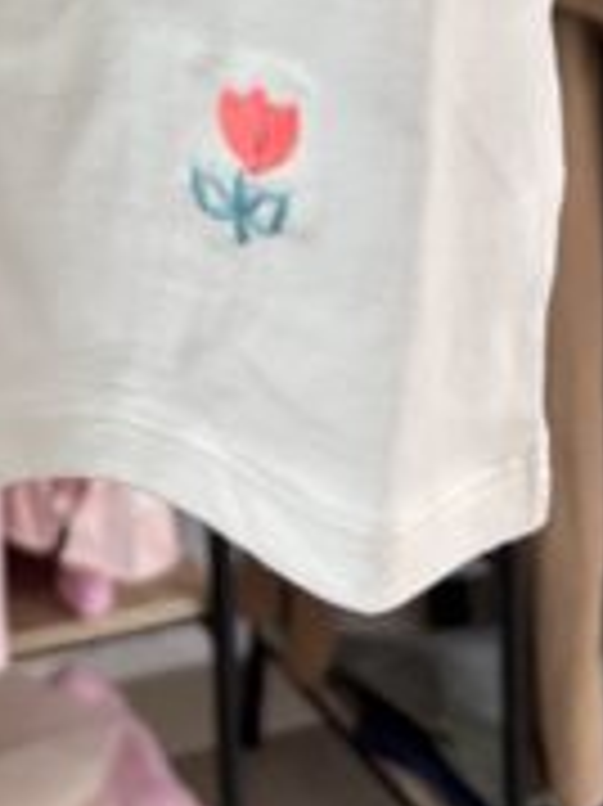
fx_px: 2256
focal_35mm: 97
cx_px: -184
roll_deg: +0.4
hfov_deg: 14.6
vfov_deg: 18.5
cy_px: -313
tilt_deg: -10.7
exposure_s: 1/50
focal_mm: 5.96
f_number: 1.6
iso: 200
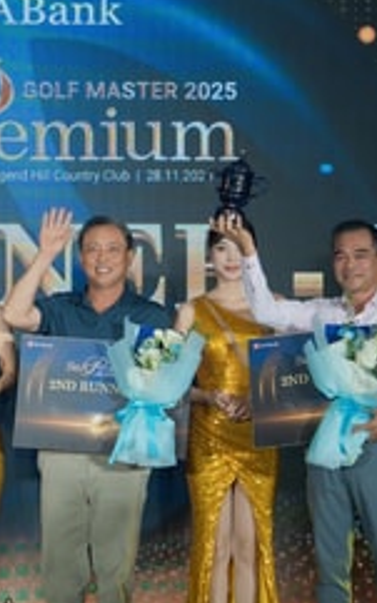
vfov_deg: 19.1
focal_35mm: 109
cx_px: 30
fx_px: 1794
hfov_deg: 11.9
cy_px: 354
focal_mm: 48
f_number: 5
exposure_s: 1/160
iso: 1000
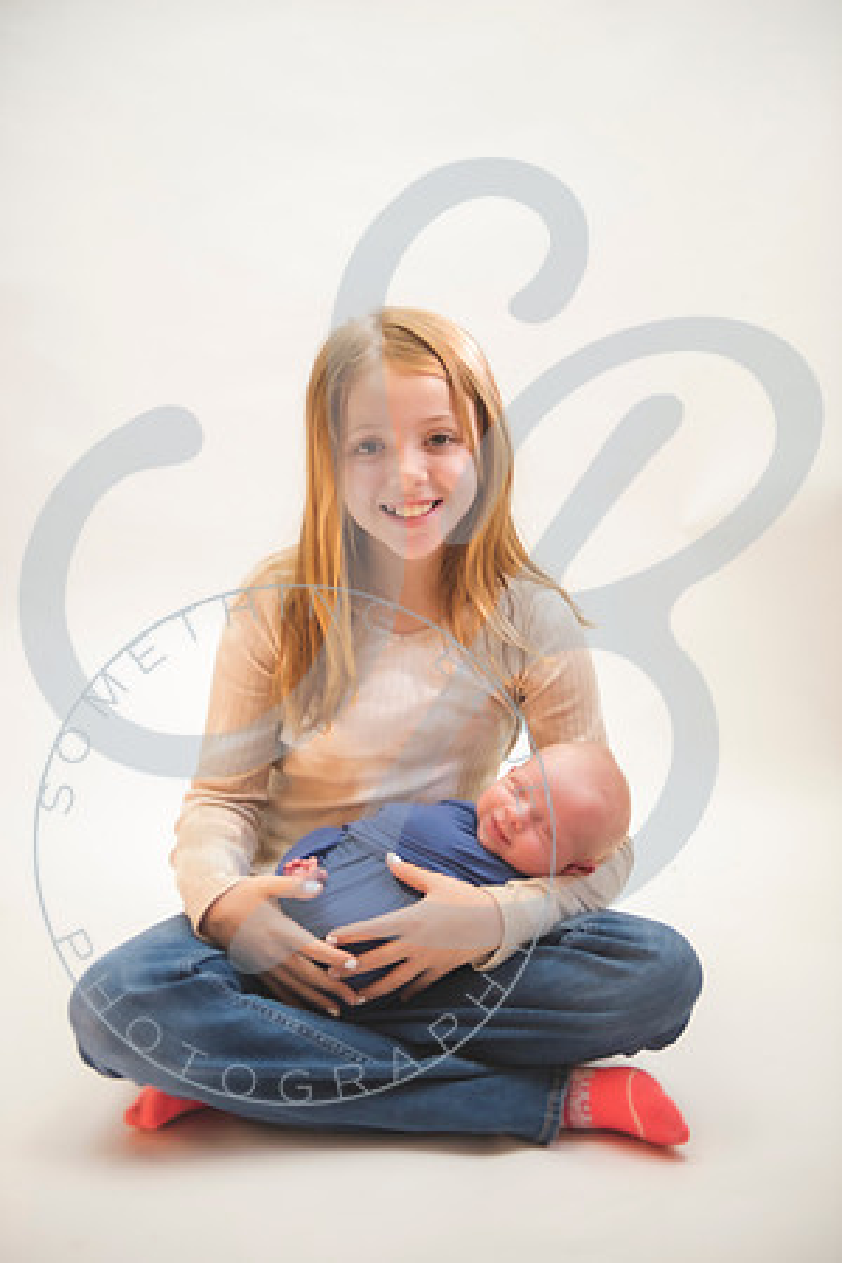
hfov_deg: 27.0
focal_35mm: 50
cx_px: 421
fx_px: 1754
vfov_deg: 39.6
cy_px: 632
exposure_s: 1/125
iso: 250
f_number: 2.8
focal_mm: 50
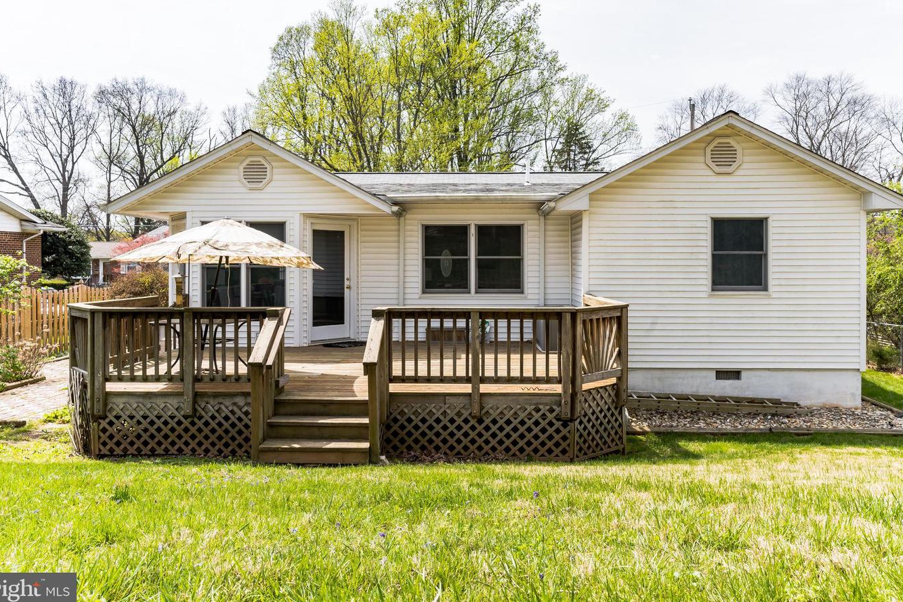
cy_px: 282
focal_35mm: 27
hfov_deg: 67.4
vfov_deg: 47.9
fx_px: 677
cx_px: 459
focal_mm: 25
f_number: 11
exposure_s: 1/250
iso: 320
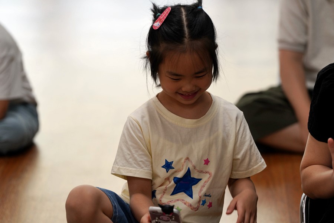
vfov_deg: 6.9
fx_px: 1855
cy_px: 112
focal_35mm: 200
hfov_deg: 10.3
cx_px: 167
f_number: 4
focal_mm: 200
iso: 1000
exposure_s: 1/250
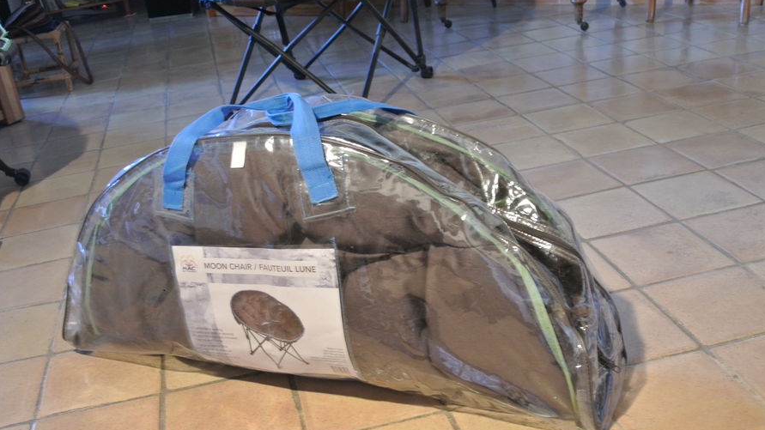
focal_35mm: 40
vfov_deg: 29.6
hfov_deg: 50.5
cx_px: 373
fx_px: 811
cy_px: 256
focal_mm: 12.7
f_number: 3.8
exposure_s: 1/13
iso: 400
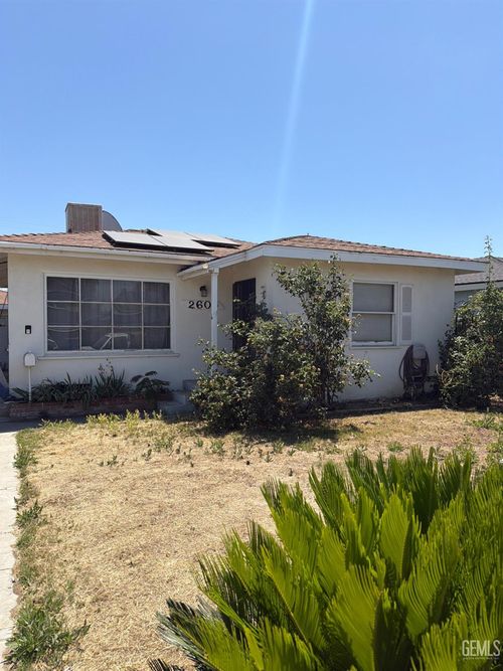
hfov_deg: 56.8
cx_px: 252
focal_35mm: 24
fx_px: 465
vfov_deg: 71.6
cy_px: 336
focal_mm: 6.76
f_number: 1.78
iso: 80
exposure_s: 1/5714
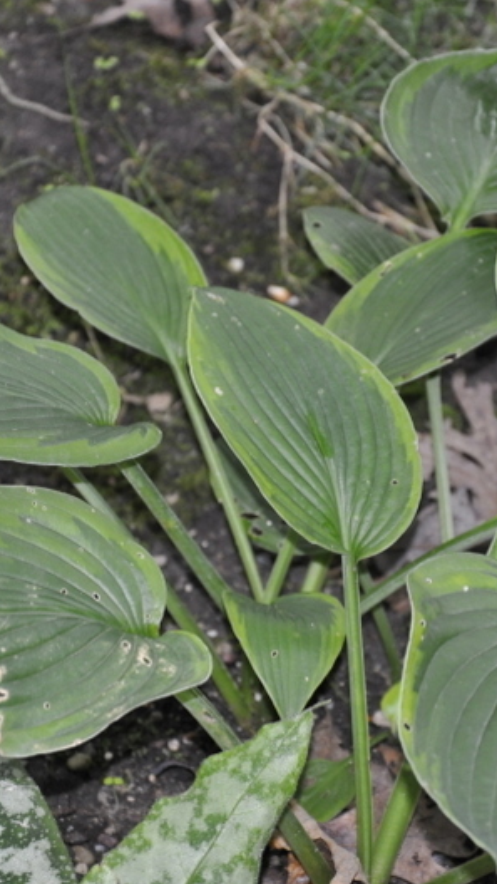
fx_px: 5014
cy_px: 444
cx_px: 355
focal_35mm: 214
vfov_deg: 10.1
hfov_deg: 5.7
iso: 800
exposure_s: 1/60
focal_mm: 90
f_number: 5.6
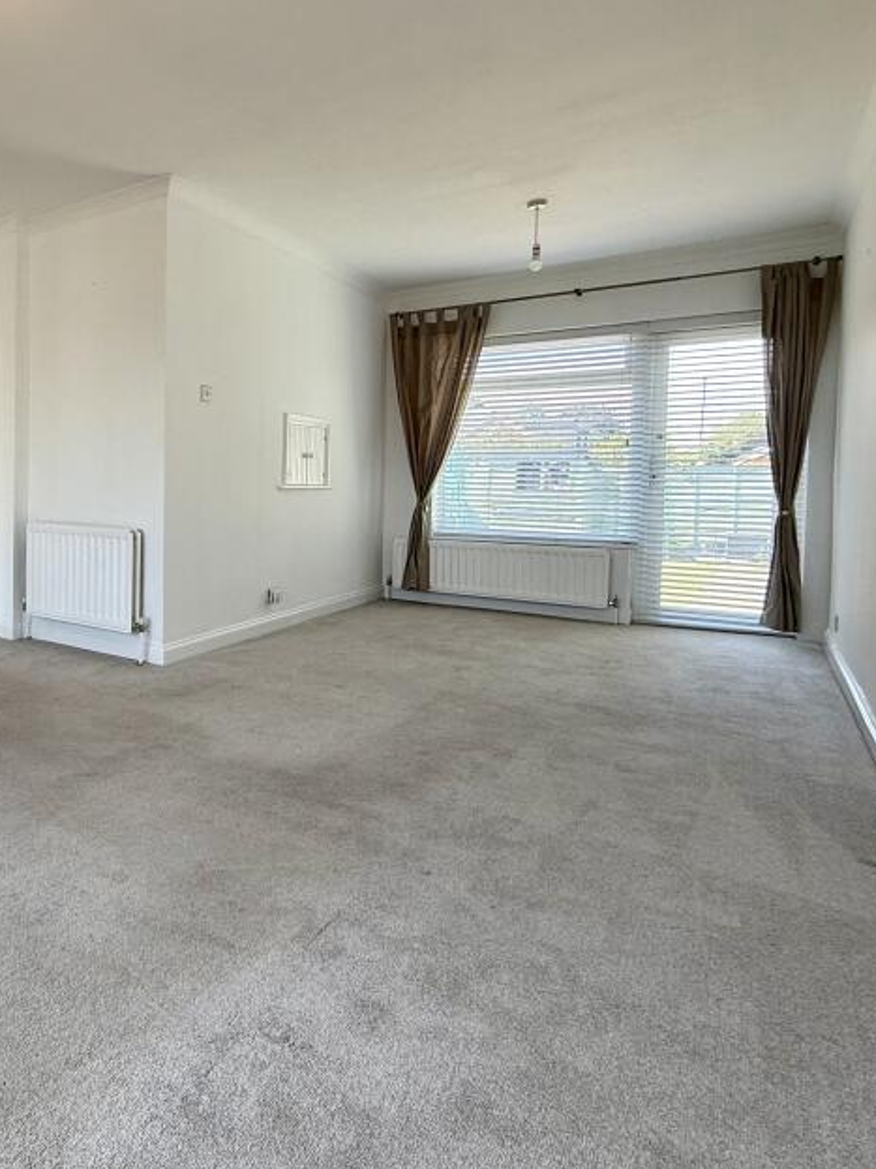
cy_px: 503
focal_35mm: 23
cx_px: 32
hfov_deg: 49.7
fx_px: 776
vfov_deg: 73.5
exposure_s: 1/99
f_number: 2.2
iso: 50
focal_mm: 2.22
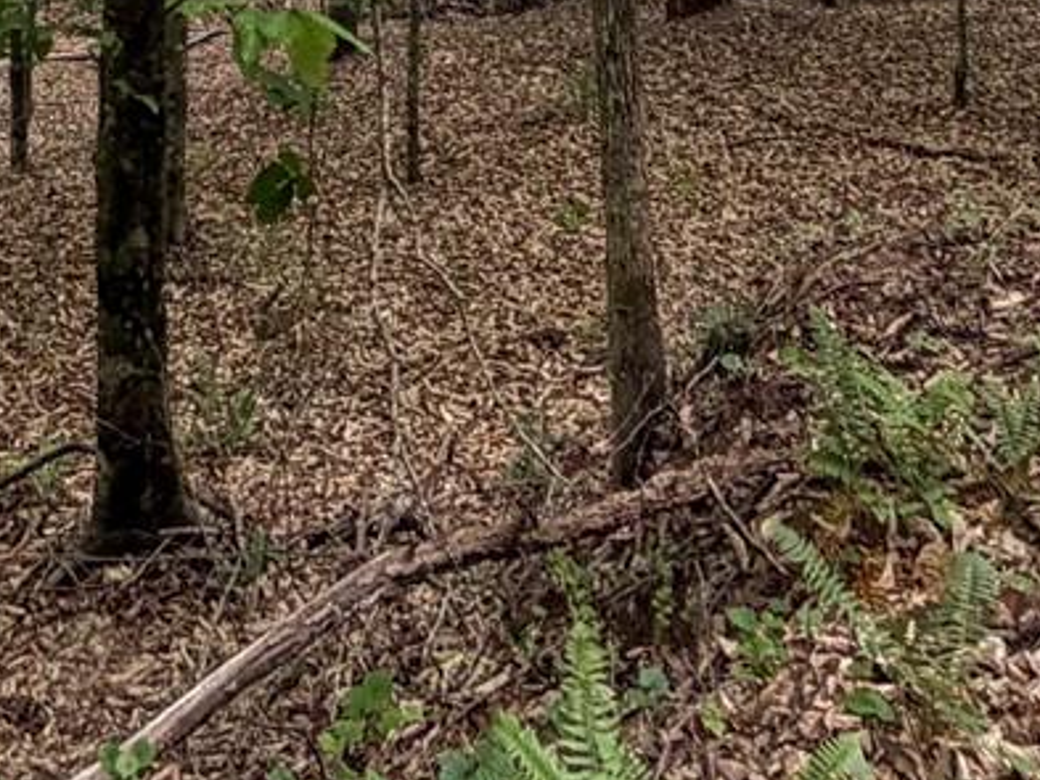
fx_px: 2194
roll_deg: -0.1
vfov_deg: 16.0
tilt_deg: +8.6
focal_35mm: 73
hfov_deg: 26.2
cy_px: -751
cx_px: 225
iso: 80
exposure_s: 1/121
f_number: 2.2
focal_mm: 2.22
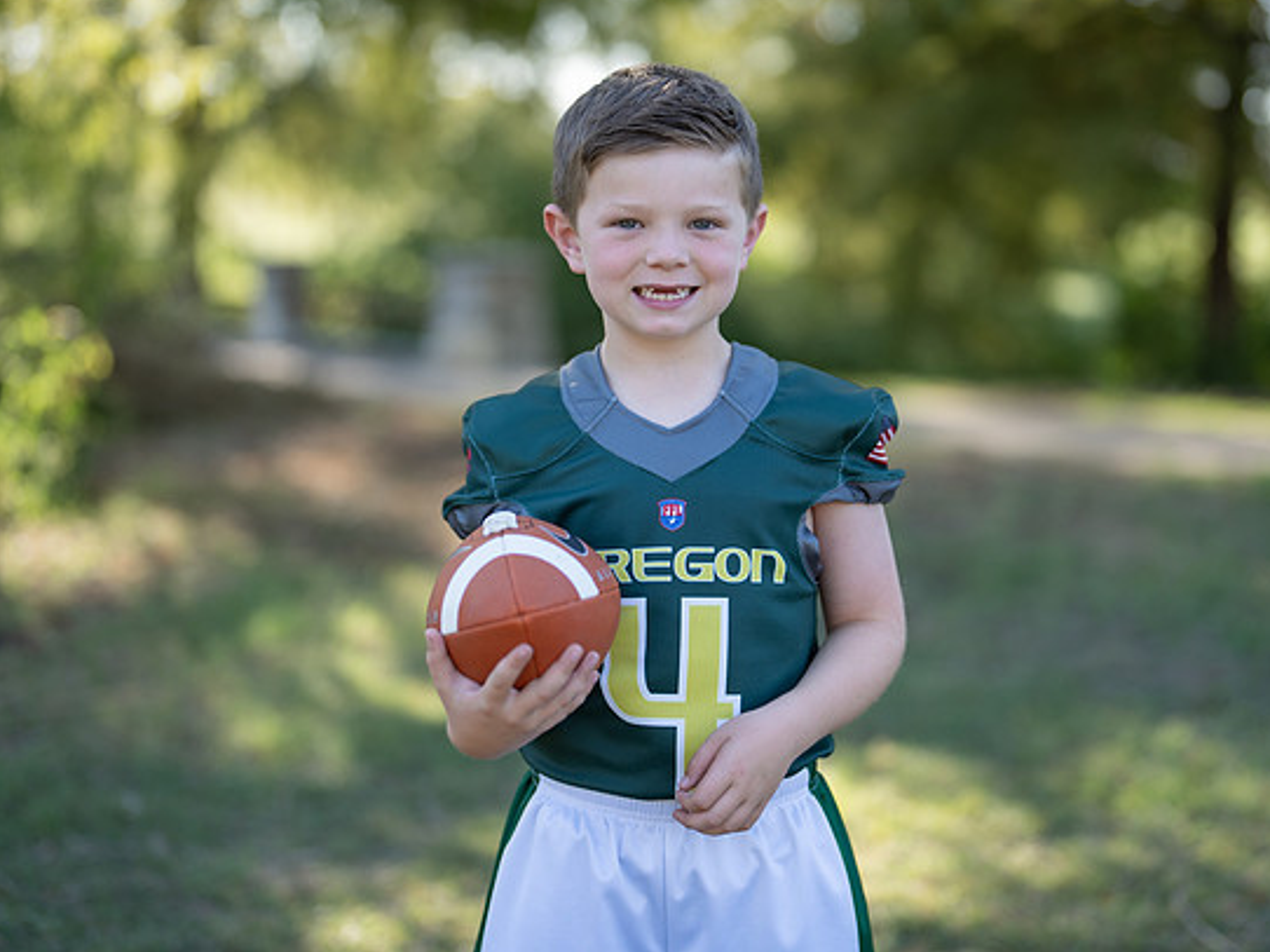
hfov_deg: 31.7
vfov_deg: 24.0
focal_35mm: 61
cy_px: 433
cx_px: 693
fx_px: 2237
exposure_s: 1/1250
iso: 100
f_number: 1.2
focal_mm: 50
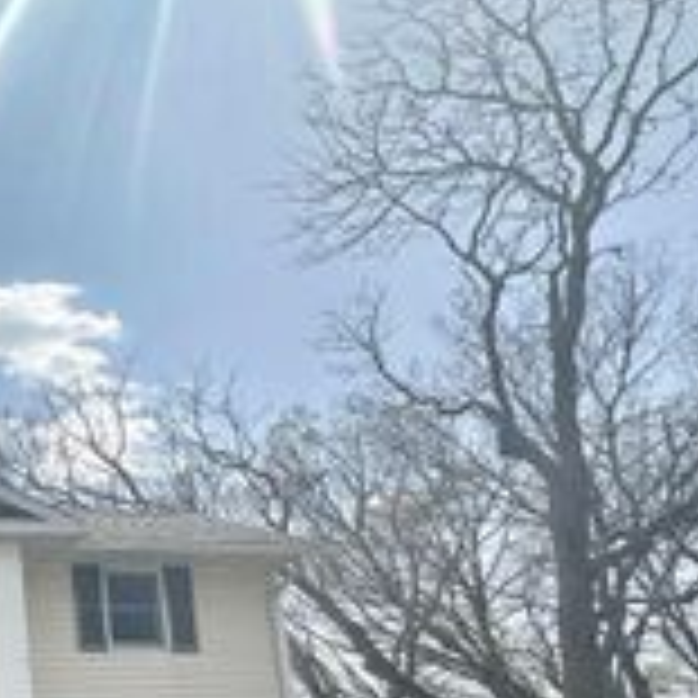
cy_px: 615
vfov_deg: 39.2
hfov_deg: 28.3
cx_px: -338
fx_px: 913
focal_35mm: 40
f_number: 2.2
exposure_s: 1/2681
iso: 50
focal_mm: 2.22
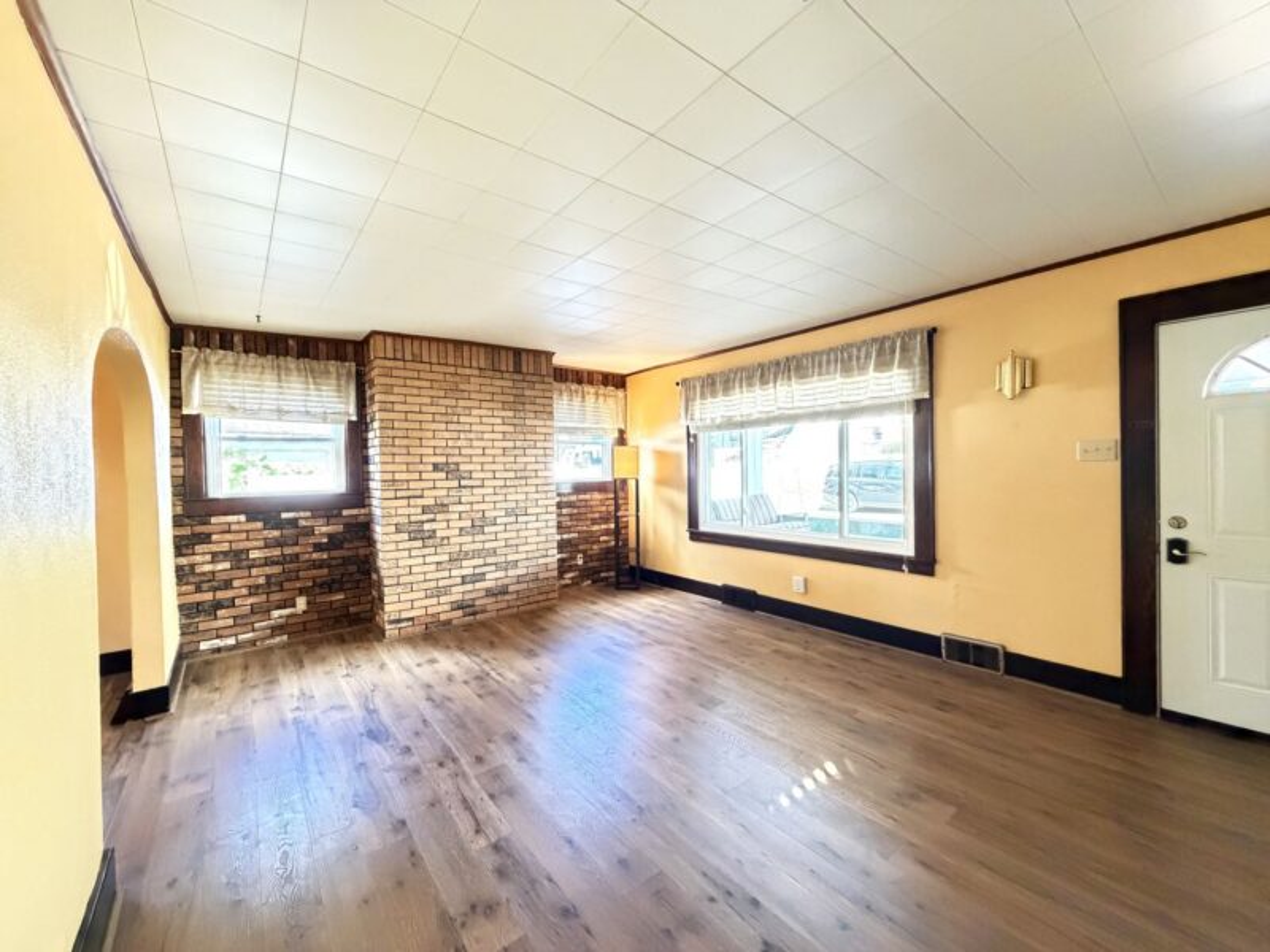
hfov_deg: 102.1
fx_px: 514
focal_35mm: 14
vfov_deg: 85.7
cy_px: 476
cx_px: 635
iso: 1250
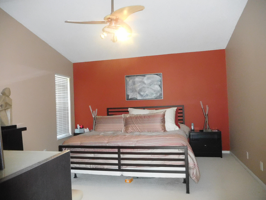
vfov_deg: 54.9
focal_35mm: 25
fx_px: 192
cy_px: 100
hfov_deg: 69.4
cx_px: 133
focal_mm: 4.5
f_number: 3.4
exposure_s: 1/30
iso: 1250
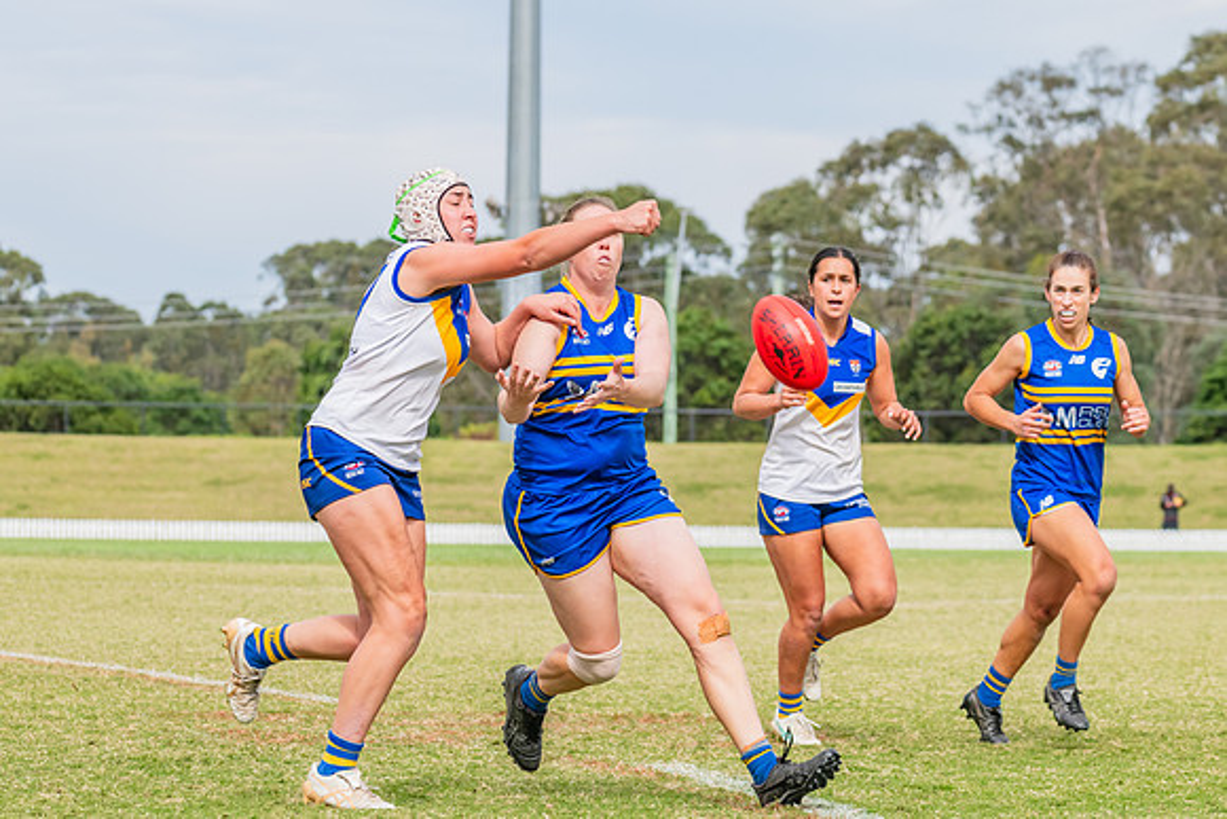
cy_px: 346
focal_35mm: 208
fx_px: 7091
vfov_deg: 6.6
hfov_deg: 9.9
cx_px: 652
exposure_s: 1/1250
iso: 800
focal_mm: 180
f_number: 10
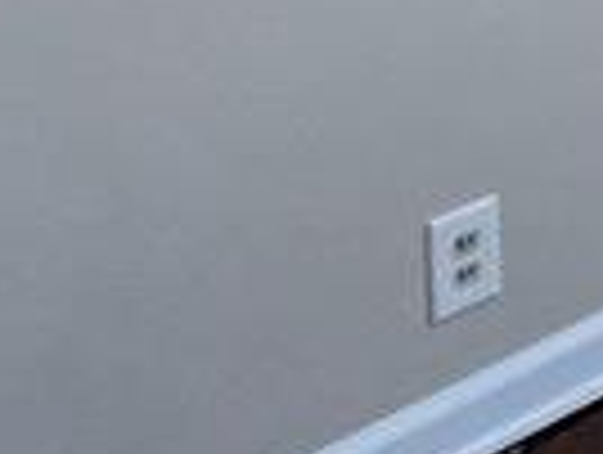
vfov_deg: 12.6
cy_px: -530
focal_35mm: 99
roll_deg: +1.0
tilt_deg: -3.3
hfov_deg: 13.4
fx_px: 1728
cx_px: 1512
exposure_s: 1/120
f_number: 1.8
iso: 80
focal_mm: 1.57
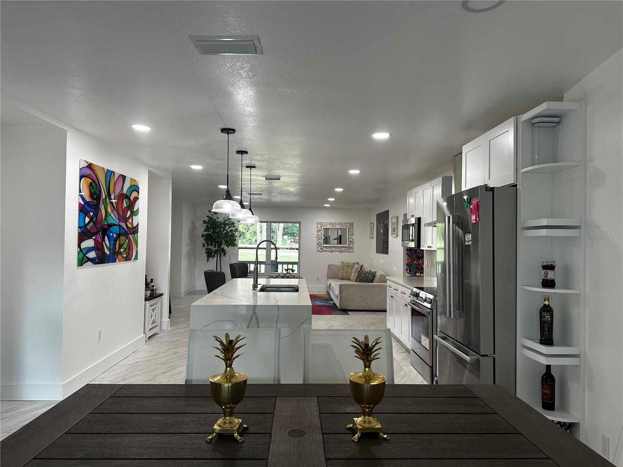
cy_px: 234
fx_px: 432
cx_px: 312
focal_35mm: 24
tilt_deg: +0.1
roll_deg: -0.8
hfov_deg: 71.6
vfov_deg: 56.8
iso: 160
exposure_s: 1/120
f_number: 1.78
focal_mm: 6.86
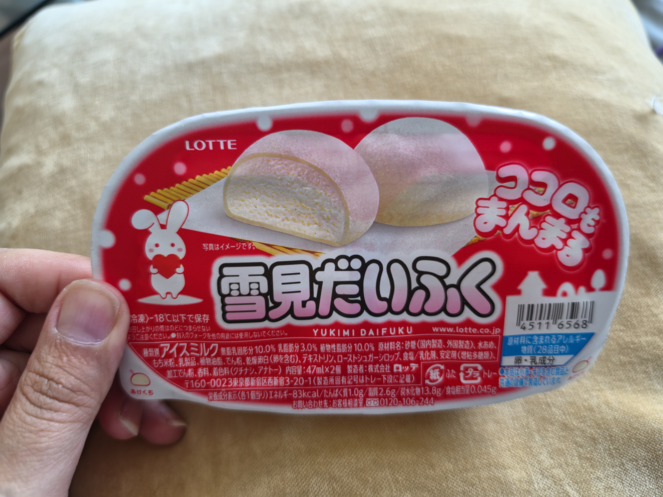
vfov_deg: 58.9
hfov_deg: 73.9
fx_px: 441
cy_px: 248
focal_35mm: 23
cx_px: 332
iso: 50
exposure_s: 1/120
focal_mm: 6.5
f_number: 1.4
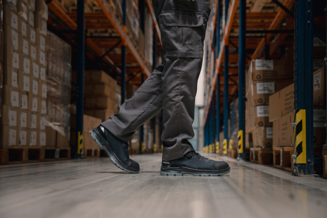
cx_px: 164
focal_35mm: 70
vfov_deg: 19.5
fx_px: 636
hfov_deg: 28.8
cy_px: 109
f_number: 4.5
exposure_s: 1/640
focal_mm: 70
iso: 250
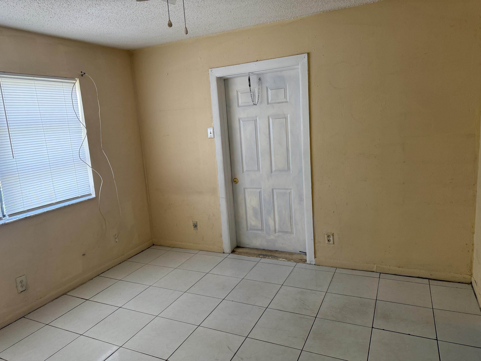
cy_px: 180
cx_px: 240
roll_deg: +4.2
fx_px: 333
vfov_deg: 56.8
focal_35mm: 24
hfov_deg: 71.6
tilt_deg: -8.9
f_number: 1.78
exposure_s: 1/87
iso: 200
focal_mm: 6.76
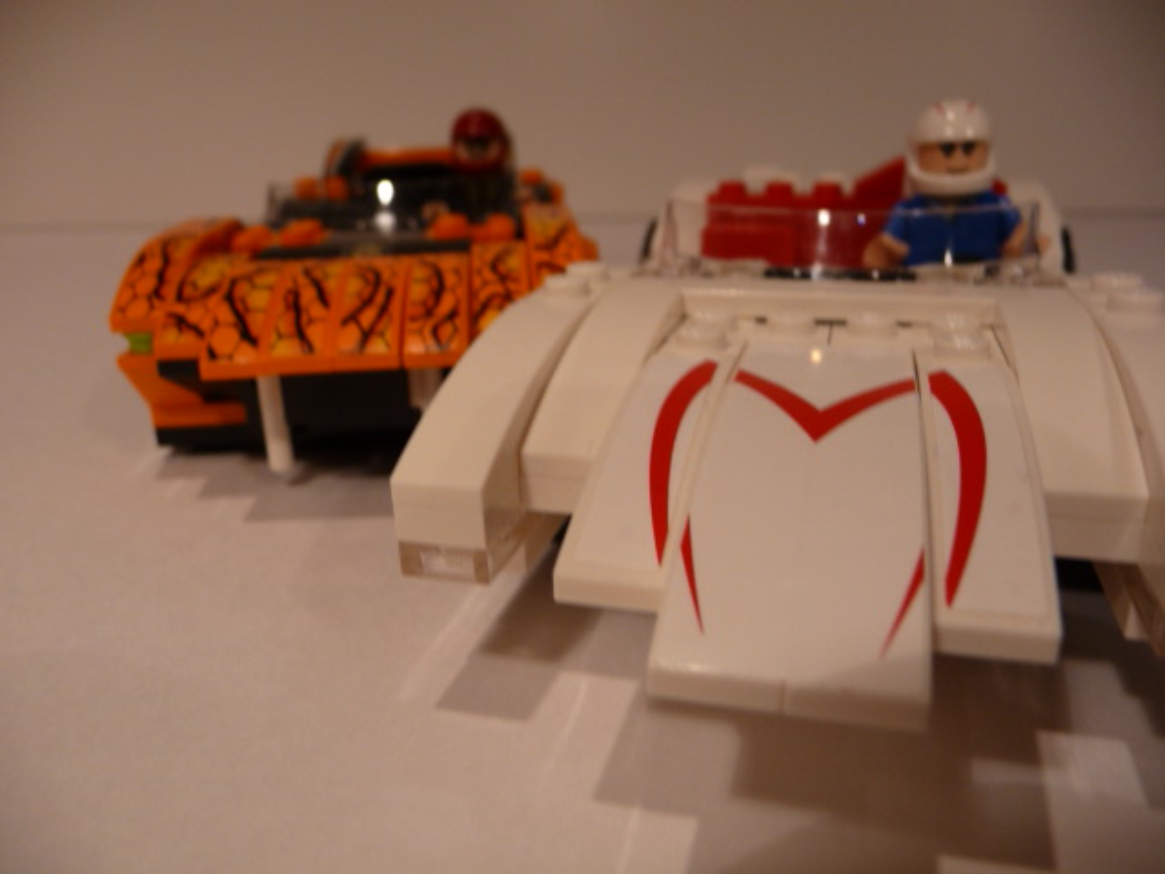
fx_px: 942
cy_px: 437
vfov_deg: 49.7
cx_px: 582
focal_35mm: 28
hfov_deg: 63.4
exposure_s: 1/60
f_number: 3.3
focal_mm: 4.7
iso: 100
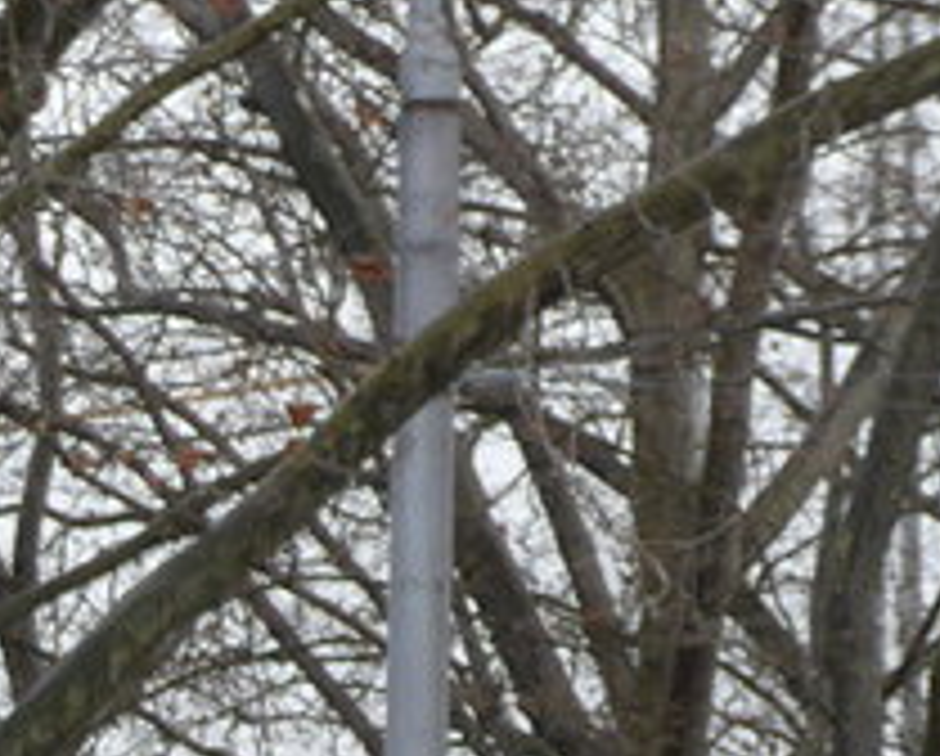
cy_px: 1431
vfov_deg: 4.6
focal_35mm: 330
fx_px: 9198
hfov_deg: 5.5
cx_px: -1700
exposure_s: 1/160
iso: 80
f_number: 3.5
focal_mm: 12
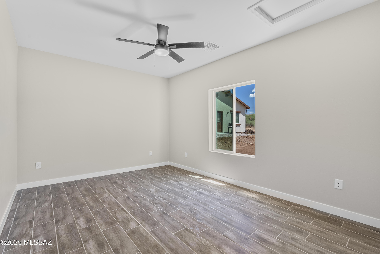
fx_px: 169
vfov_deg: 73.8
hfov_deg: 96.7
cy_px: 127
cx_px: 190
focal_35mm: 16
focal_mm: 16
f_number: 8
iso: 400
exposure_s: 1/4
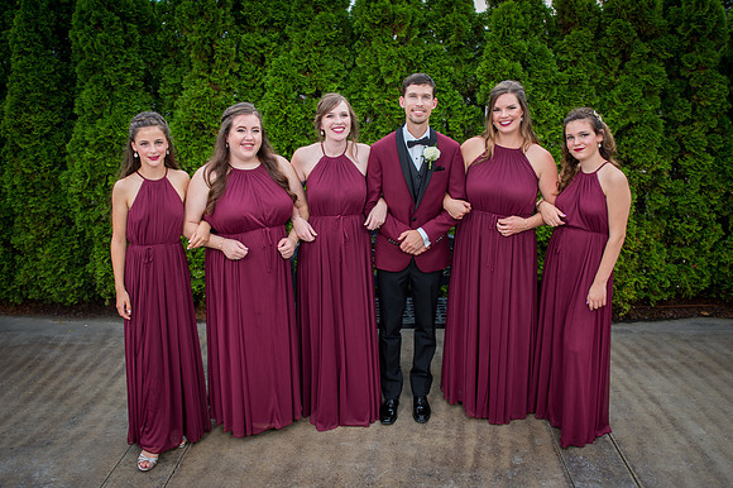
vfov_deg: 41.4
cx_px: 369
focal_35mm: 32
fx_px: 645
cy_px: 248
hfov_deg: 59.2
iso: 200
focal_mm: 27
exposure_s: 1/90
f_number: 4.8
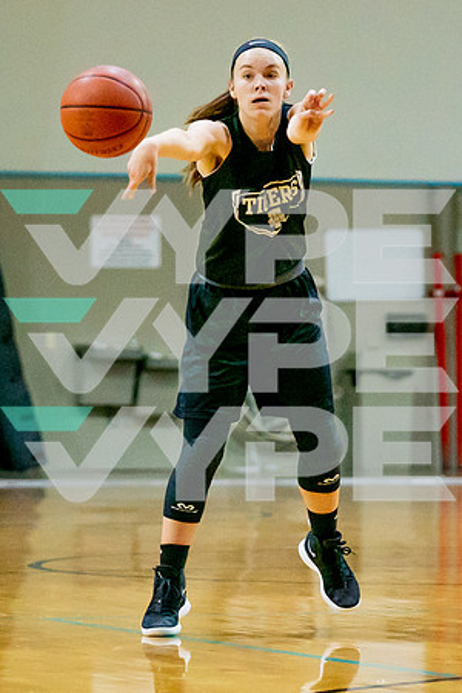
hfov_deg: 6.4
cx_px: 272
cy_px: 362
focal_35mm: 216
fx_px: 4163
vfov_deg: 9.5
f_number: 2.8
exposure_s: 1/1000
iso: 4000
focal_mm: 86
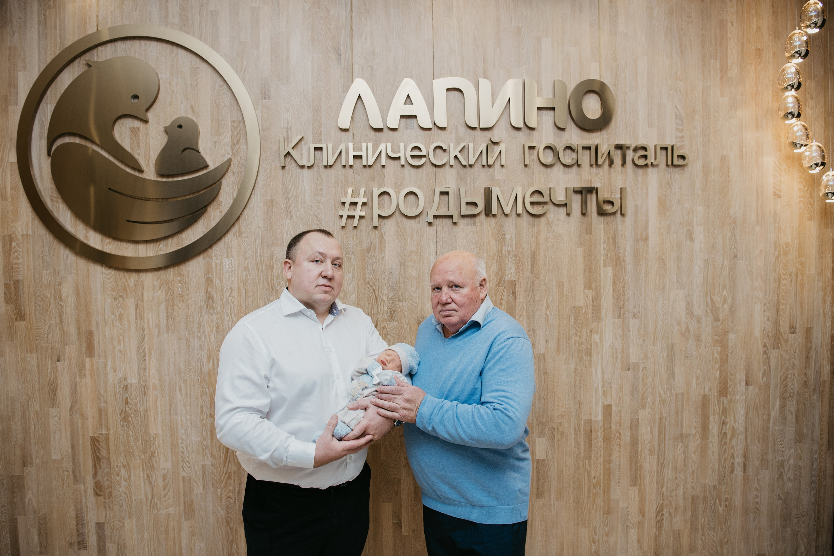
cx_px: 417
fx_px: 568
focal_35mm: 25
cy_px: 278
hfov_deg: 72.6
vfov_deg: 52.2
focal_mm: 24
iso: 160
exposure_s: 1/160
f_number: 4
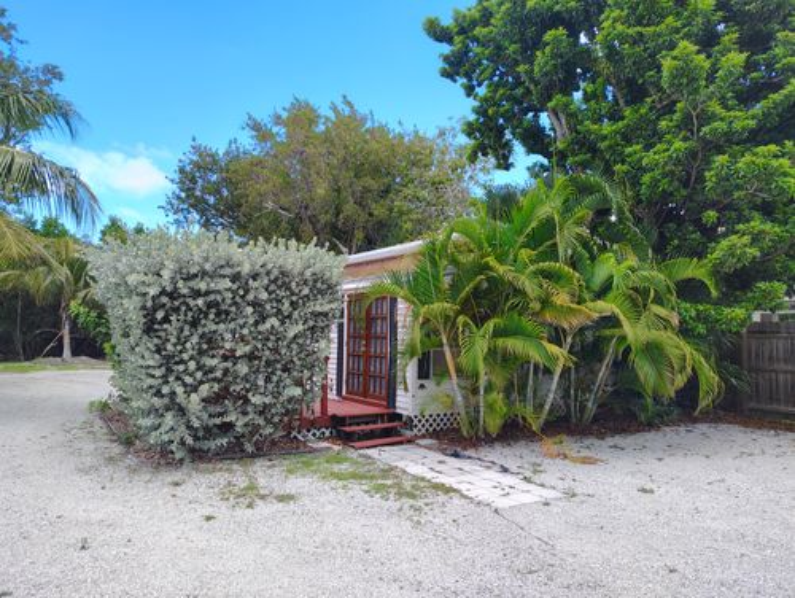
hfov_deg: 71.5
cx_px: 398
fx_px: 552
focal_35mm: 24
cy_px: 299
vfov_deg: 56.9
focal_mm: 5.56
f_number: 1.8
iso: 100
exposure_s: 1/315
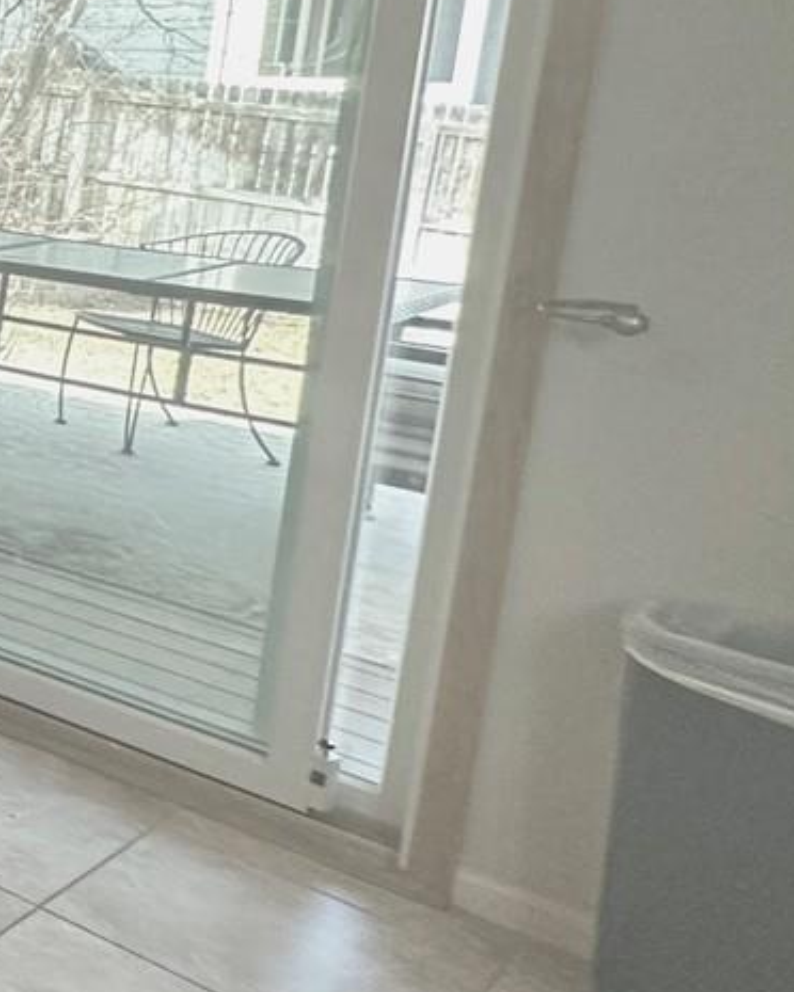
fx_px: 1381
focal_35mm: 47
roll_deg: -1.9
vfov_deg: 38.3
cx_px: -869
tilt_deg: -7.1
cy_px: 222
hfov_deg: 18.1
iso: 250
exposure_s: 1/120
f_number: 2.2
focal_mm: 2.22
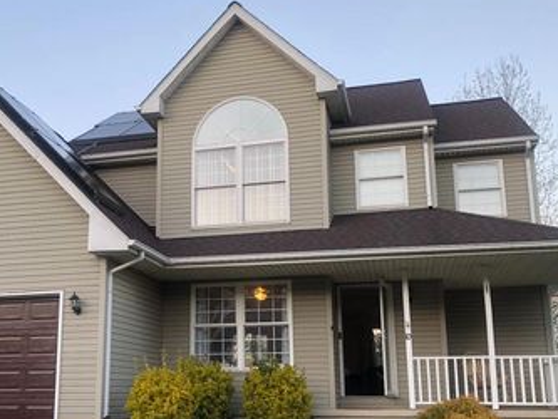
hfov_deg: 44.6
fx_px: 677
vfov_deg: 34.2
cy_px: 266
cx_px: 230
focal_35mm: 42
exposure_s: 1/120
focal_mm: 3.99
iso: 40
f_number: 1.8
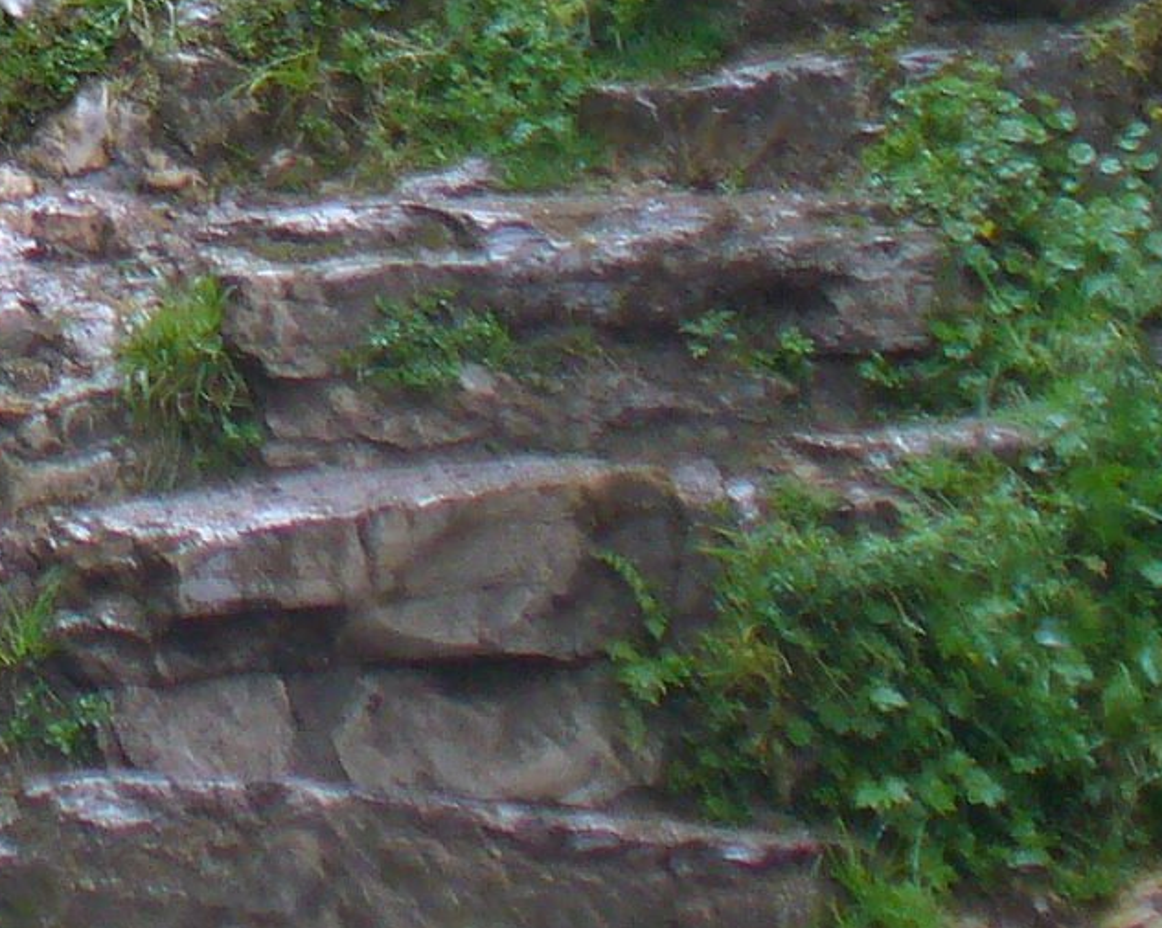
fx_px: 5534
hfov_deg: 11.2
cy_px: -974
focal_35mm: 161
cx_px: -940
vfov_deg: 9.0
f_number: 2.8
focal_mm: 6.1
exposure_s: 1/60
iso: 100
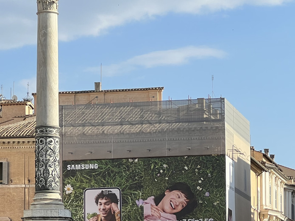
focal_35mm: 177
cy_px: 173
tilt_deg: +7.1
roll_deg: +1.0
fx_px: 1508
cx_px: 187
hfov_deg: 11.2
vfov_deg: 8.4
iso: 32
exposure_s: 1/713
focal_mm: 9
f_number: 2.8
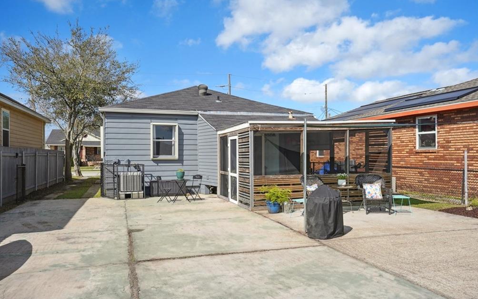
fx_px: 352
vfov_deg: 46.0
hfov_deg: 68.4
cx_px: 236
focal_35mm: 27
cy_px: 146
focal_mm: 26
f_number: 11
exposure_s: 1/1250
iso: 800
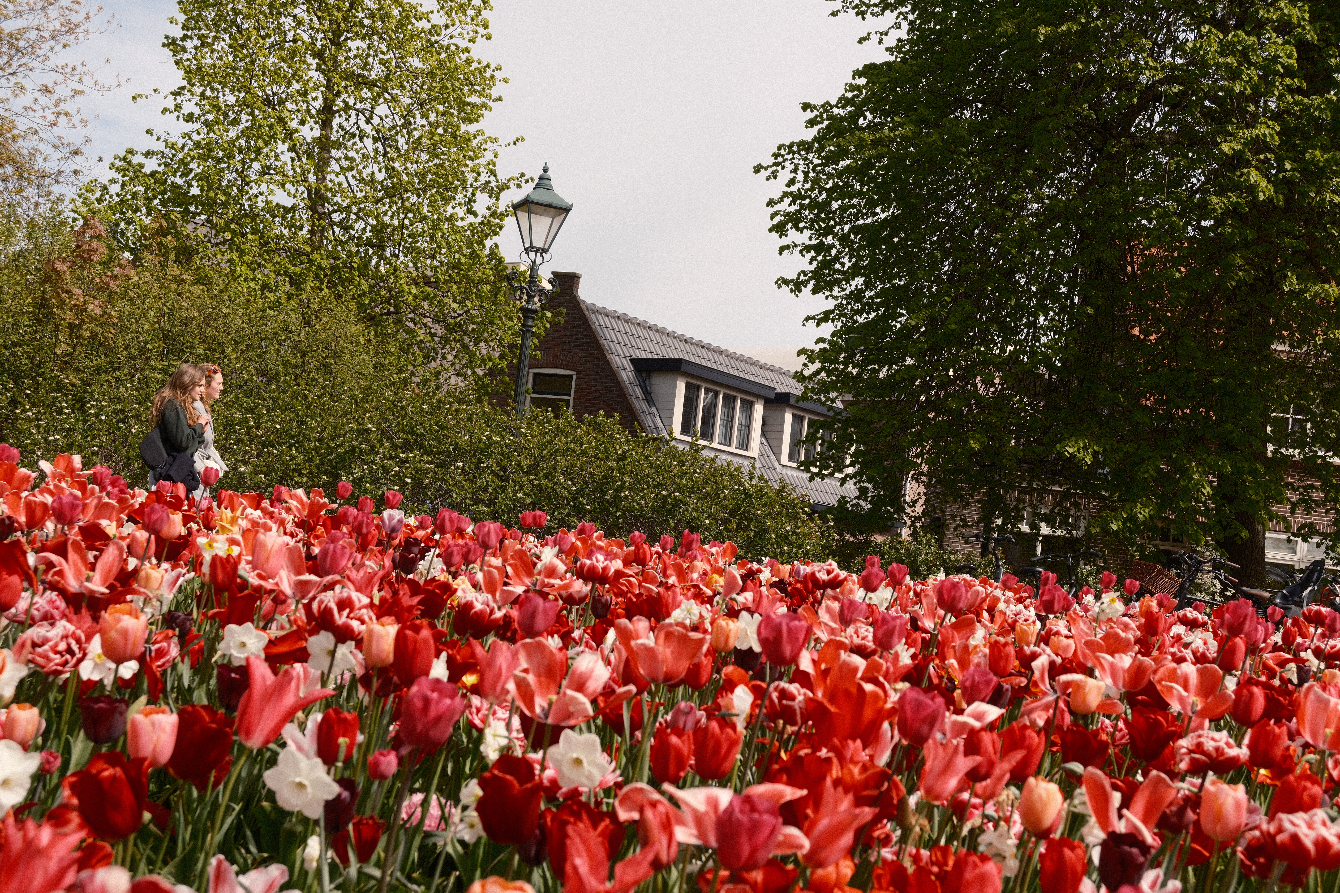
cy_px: 446
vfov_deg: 31.9
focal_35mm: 42
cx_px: 670
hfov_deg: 46.4
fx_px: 1563
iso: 250
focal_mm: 27.9
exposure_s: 1/900
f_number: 5
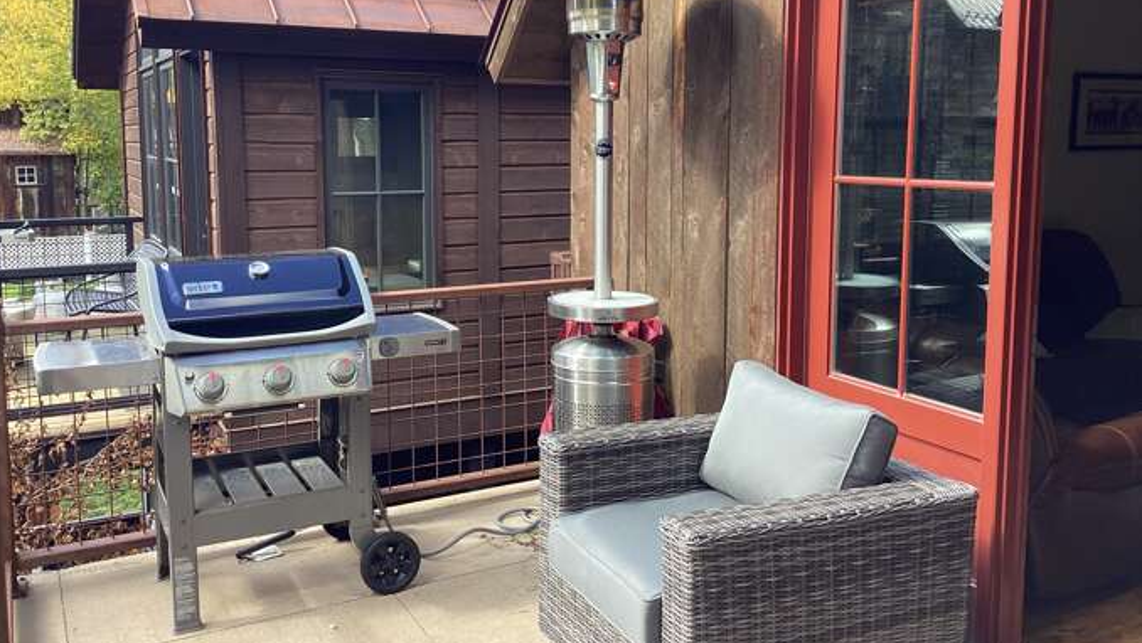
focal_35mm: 34
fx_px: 1030
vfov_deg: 34.6
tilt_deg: -8.2
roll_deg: +1.1
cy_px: 251
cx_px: 568
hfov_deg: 58.0
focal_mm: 3.3
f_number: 2.4
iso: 50
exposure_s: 1/120
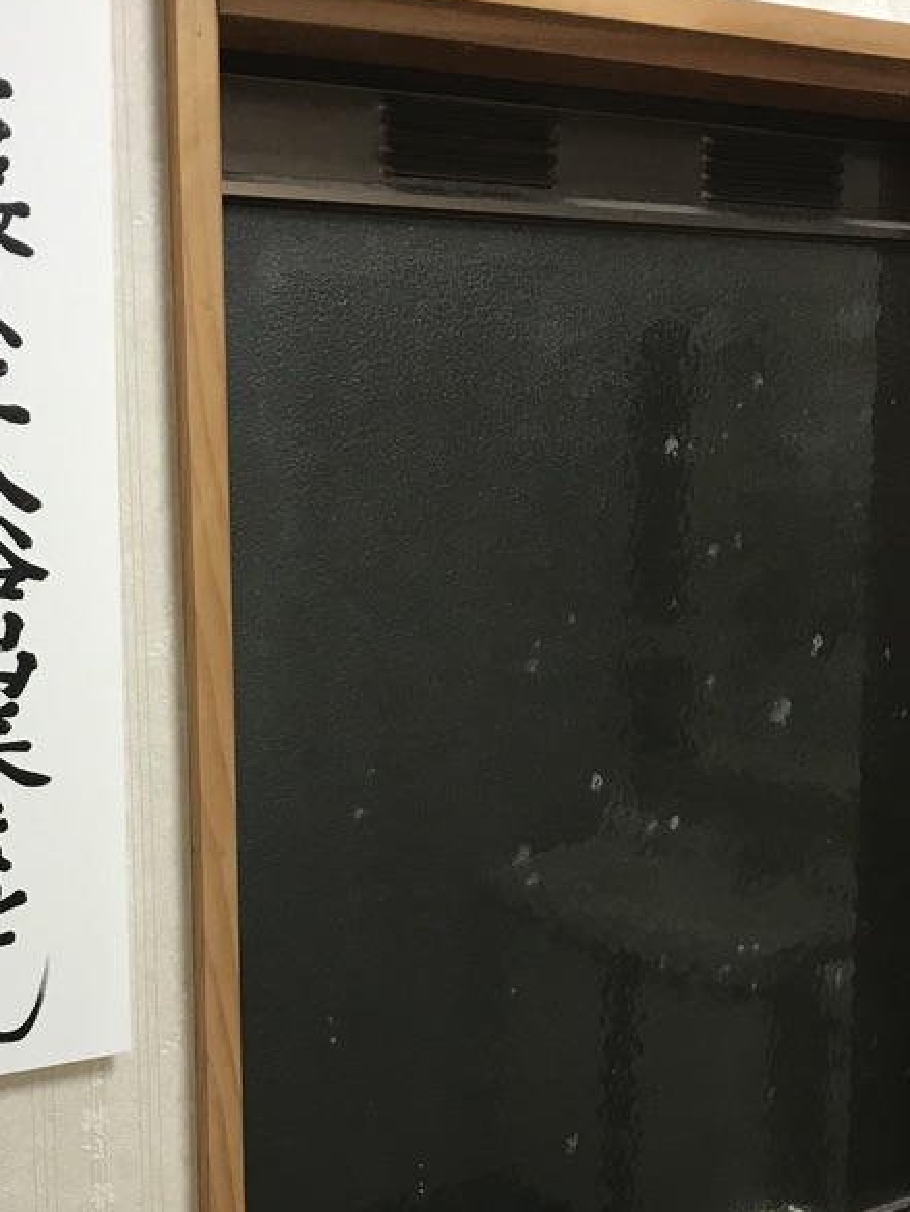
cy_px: 735
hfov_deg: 29.5
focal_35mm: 49
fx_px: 1717
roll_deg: +0.4
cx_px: 313
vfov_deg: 38.7
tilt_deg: -8.7
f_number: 1.8
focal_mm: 3.99
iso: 40
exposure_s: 1/17
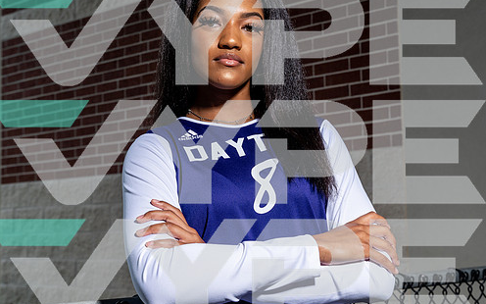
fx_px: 821
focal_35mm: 62
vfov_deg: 21.0
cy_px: 152
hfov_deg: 33.0
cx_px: 236
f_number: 8
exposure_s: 1/125
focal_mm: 52
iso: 100
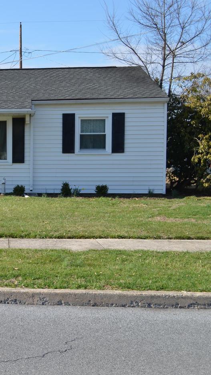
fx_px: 527
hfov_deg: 20.5
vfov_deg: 39.2
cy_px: 190
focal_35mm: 53
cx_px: -70
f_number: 8
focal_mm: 22
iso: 110
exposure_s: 1/250
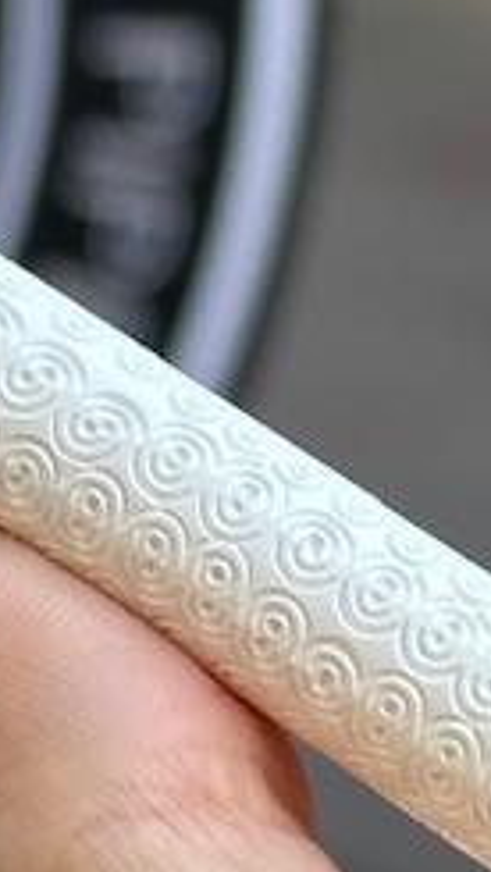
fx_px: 6312
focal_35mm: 273
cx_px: 466
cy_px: 199
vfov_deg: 7.9
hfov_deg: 4.4
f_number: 1.78
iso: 50
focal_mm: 6.86
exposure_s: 1/180
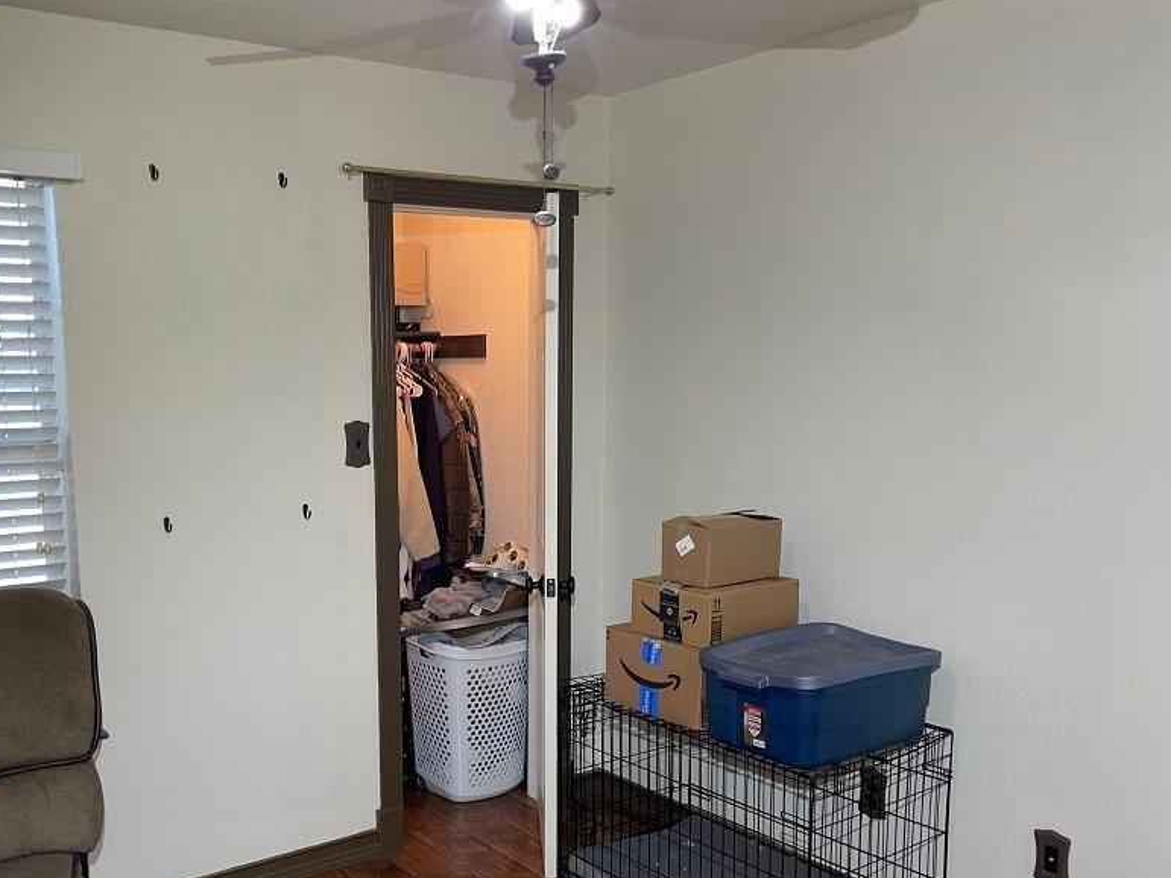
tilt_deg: -8.5
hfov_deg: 53.5
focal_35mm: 34
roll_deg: +0.8
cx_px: 457
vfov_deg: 41.4
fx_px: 1150
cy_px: 570
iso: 32
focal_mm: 4.2
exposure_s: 1/30
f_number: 1.6
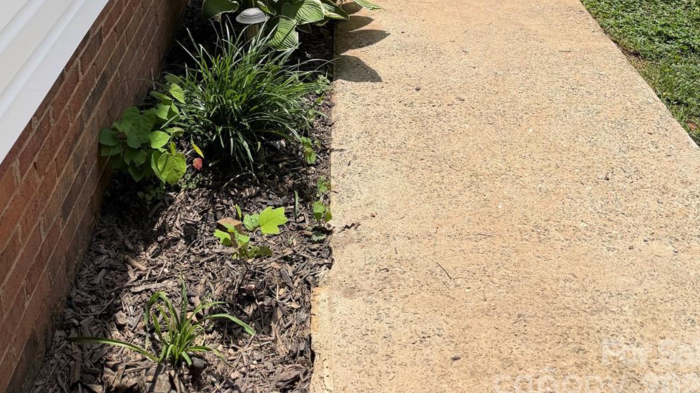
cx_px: 332
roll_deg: +1.0
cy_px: -107
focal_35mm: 39
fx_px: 724
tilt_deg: -16.9
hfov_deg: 51.6
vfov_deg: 26.2
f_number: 1.78
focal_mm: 6.76
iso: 80
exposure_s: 1/4405
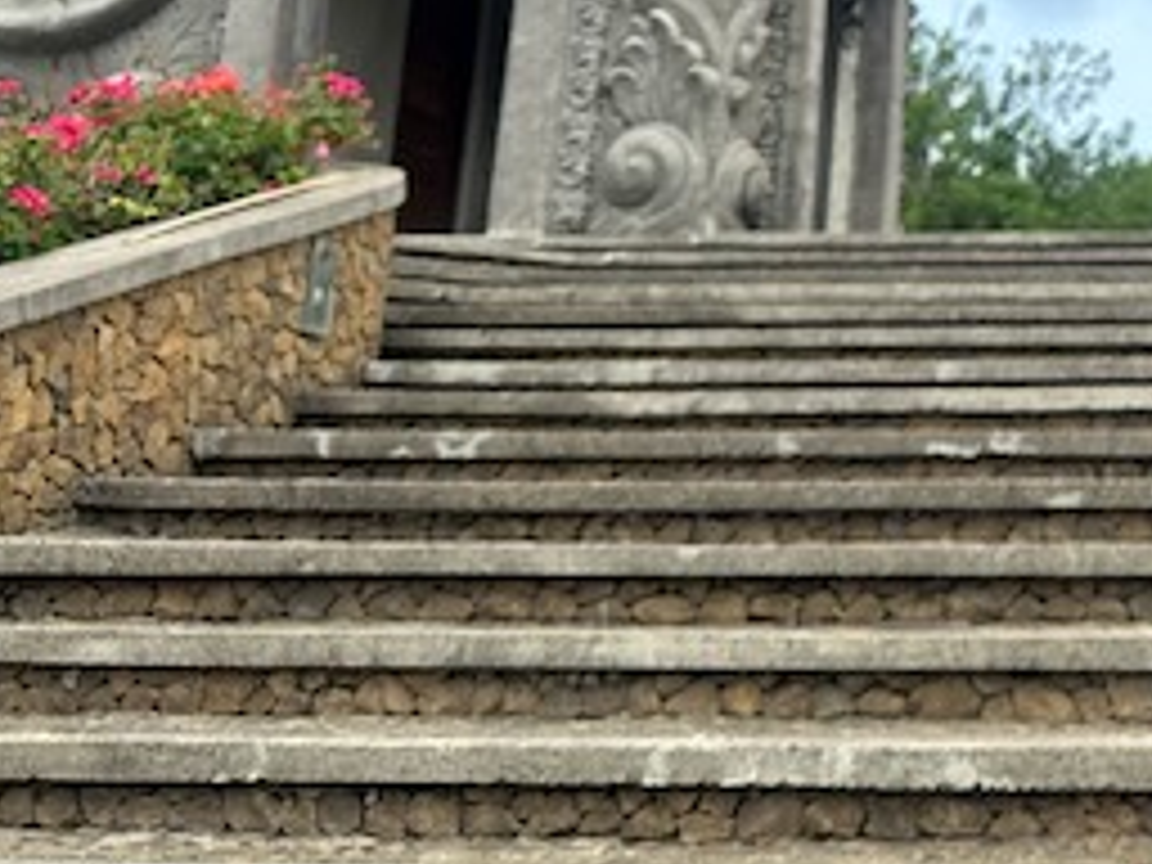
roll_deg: -1.2
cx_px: 1408
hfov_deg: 27.9
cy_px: 63
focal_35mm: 60
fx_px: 1997
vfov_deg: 23.7
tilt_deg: +11.9
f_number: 1.78
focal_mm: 6.86
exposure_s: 1/2732
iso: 80
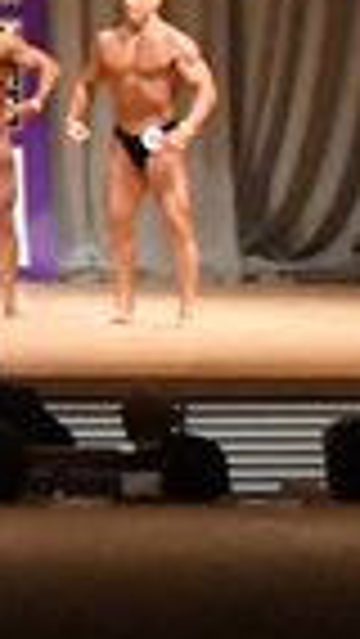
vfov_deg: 7.4
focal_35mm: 292
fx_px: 4949
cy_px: 14
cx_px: -1006
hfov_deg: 3.9
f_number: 5.6
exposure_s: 1/400
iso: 10000
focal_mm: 34
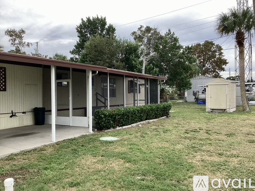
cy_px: 96
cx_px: 128
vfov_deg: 45.4
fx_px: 228
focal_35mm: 31
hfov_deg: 58.4
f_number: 2.4
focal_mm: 3.3
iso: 25
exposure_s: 1/727
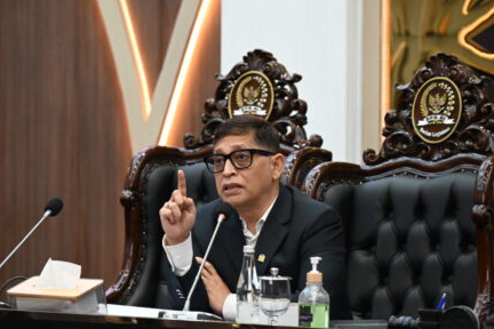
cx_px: 231
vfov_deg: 6.2
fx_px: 3046
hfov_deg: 9.3
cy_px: 168
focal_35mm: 222
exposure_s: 1/125
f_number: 6.3
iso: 3200
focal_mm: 200
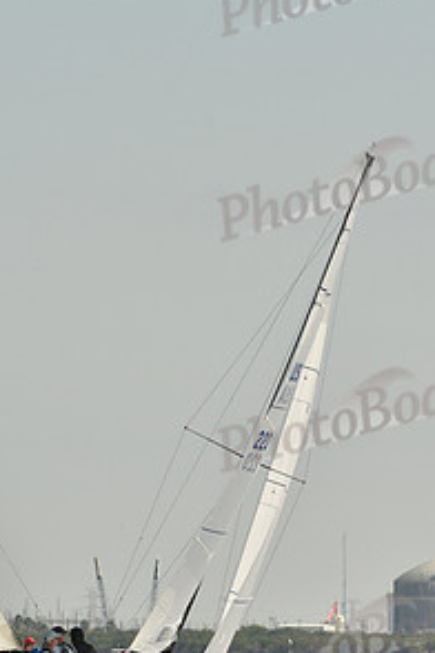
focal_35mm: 532
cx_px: 103
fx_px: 9642
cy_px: 331
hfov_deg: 2.6
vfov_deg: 3.9
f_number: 7.1
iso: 250
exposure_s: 1/1250
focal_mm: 270
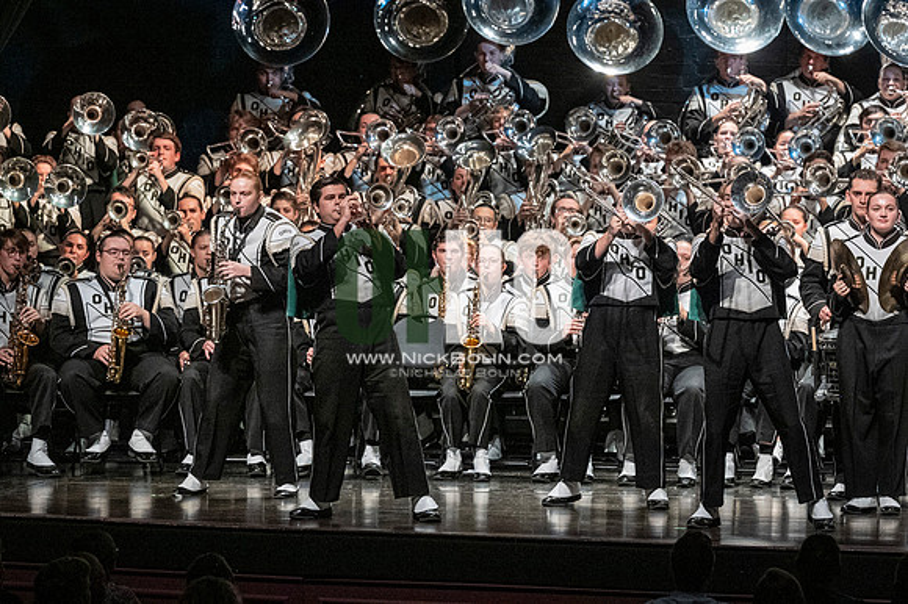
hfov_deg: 9.8
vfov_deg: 6.5
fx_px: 5293
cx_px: 454
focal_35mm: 210
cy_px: 302
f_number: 4
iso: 4000
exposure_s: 1/500
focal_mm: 140
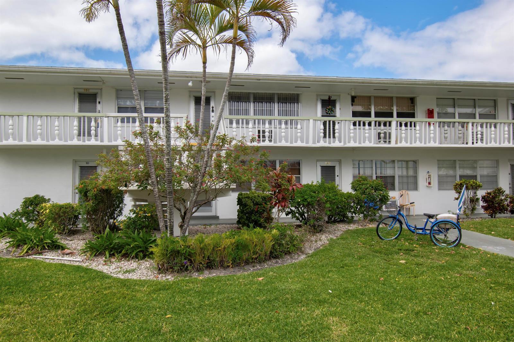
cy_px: 171
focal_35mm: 27
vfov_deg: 47.9
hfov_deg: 67.4
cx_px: 257
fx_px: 385
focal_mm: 18
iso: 200
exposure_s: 1/320
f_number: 9
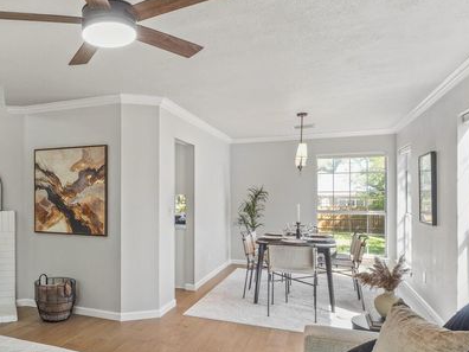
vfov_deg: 51.2
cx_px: 134
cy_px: 201
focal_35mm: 27
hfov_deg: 62.6
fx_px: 366
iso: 100
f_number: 8
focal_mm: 9
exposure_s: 1/1.25
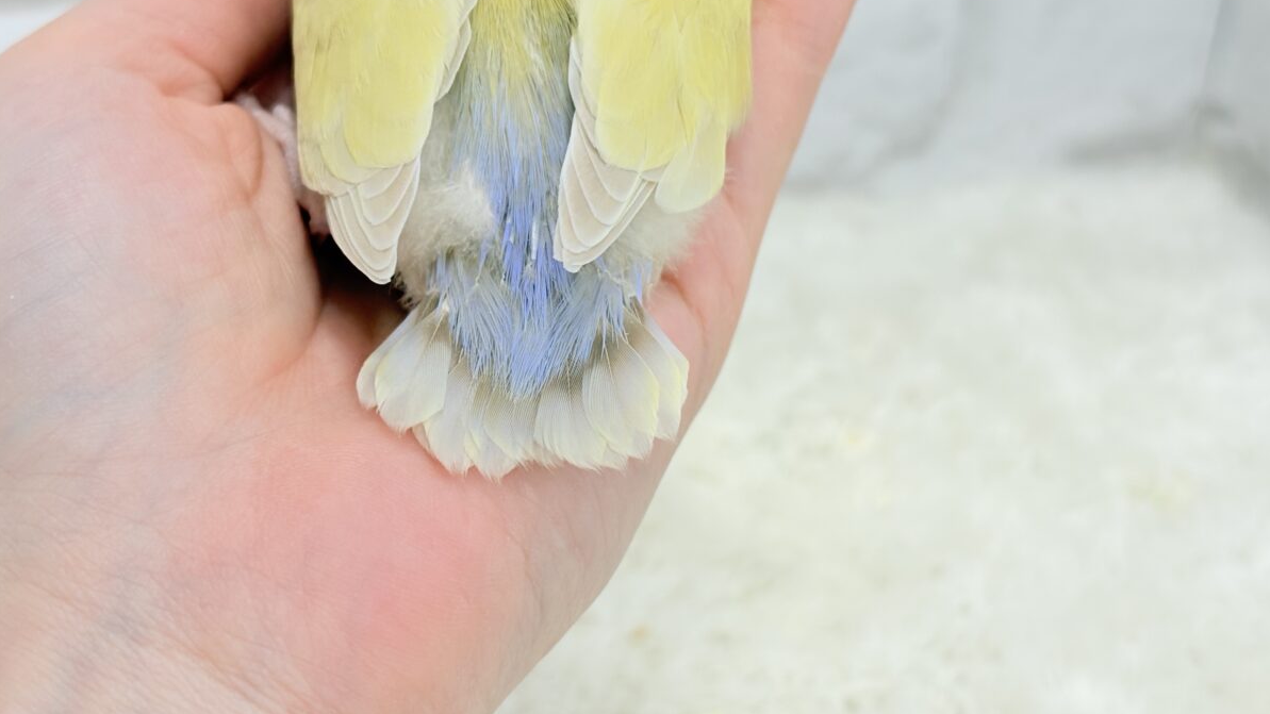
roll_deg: +1.0
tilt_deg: -29.8
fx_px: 1919
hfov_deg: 36.6
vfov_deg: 21.1
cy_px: 310
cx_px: 636
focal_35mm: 57
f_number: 1.6
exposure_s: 1/100
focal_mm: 5.96
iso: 64
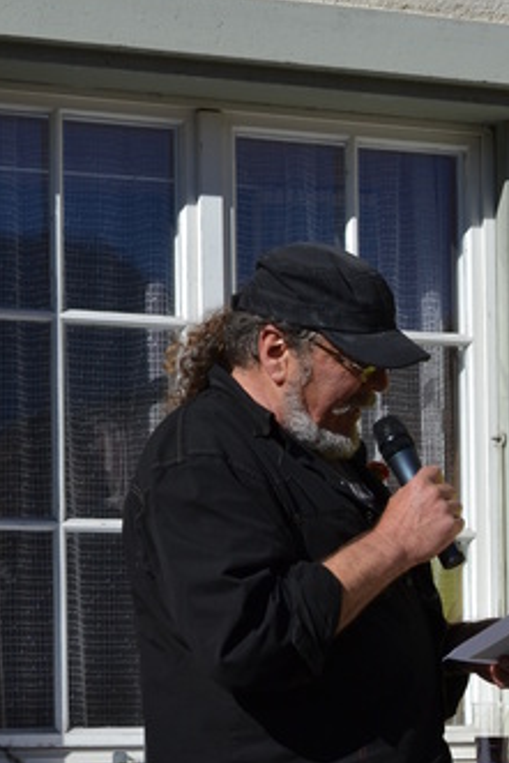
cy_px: 690
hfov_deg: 12.4
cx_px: 570
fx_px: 2309
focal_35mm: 109
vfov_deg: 18.4
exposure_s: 1/320
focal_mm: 32
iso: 100
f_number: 9
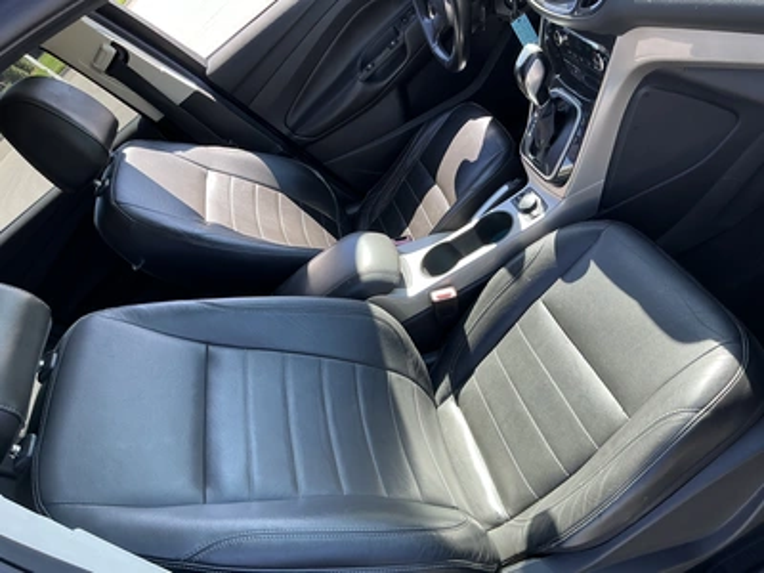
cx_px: 382
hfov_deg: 63.4
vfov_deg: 49.7
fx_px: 618
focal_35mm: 28
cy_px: 286
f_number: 1.8
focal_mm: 3
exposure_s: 1/122
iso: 20
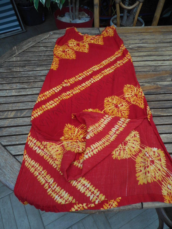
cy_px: 114
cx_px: 86
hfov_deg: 54.9
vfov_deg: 69.4
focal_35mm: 25
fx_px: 166
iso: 80
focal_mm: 4.5
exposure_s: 1/80
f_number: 3.7
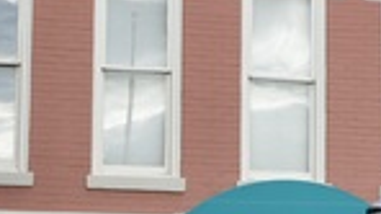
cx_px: 337
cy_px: 156
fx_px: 1787
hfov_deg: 12.1
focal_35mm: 177
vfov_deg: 6.8
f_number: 5.6
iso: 100
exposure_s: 1/125
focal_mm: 26
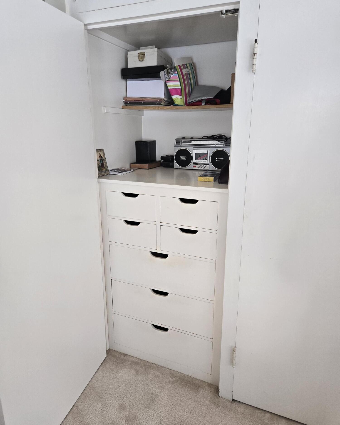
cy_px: 208
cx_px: 170
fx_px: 302
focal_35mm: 24
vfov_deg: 70.3
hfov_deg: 58.8
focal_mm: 5.4
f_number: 1.8
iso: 200
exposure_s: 1/180
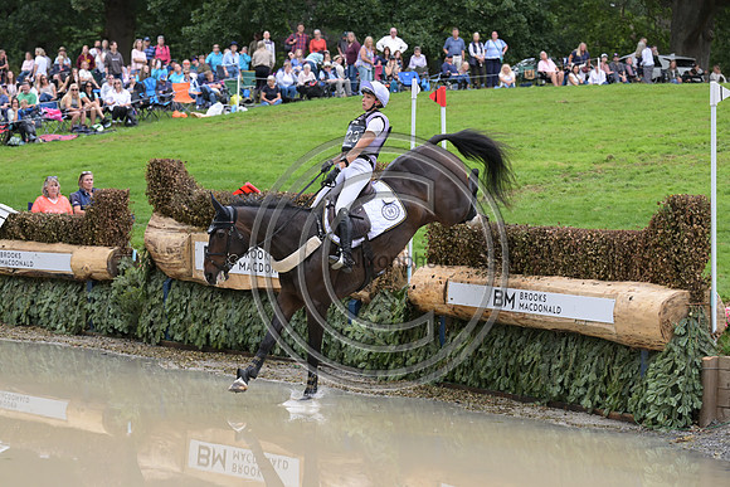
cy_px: 244
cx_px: 365
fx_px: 2434
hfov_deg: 17.1
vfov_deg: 11.4
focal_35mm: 120
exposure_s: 1/1250
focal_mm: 120
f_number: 5.6
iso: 1250
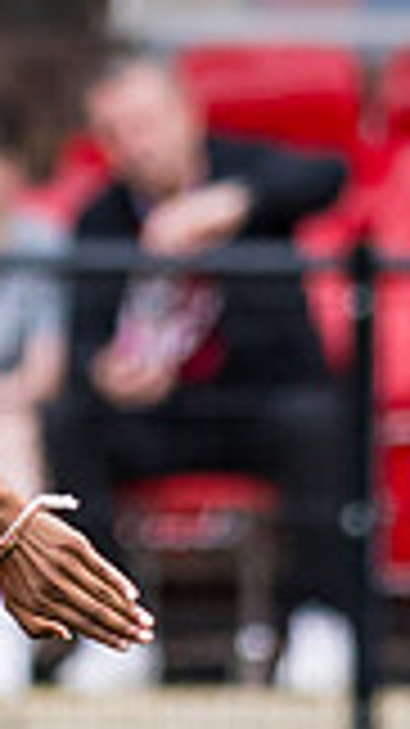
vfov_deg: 1.5
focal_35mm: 1455
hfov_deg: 0.8
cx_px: -738
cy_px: 1118
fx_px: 28150
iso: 200
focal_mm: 135
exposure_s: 1/4000
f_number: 2.1
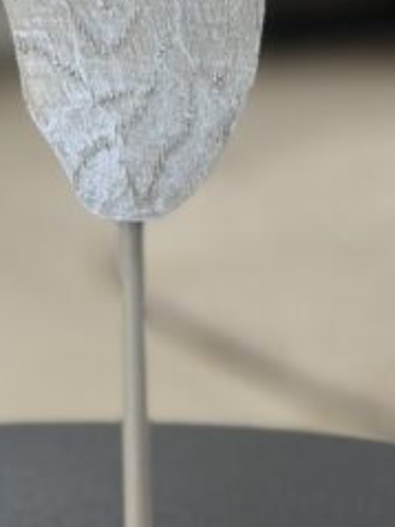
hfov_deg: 7.2
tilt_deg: -8.0
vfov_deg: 9.4
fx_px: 3137
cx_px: 119
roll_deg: +0.6
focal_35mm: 206
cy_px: -192
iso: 125
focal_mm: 6.76
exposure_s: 1/60
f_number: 1.78
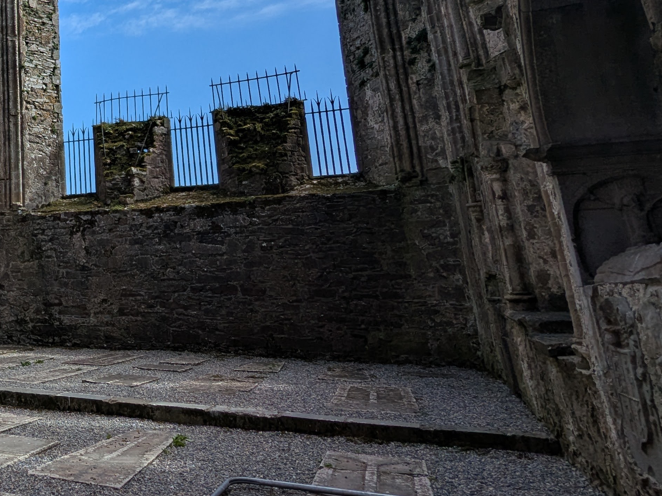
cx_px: -16
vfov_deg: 40.2
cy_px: 104
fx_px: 650
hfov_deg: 44.8
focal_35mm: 34
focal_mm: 2.35
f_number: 2.2
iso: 45
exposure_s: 1/2653
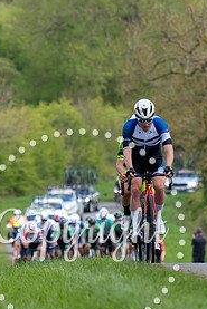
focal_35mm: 546
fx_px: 4703
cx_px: 250
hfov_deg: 2.5
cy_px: 34
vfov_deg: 3.8
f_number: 3.5
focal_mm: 145
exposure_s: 1/1000
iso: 200
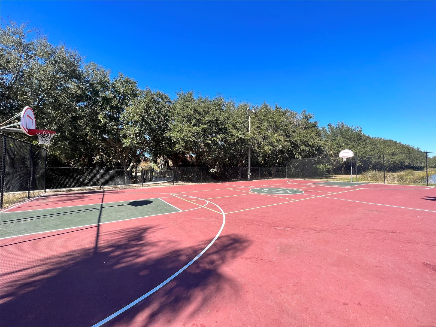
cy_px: 164
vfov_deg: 89.9
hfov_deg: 106.2
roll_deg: +0.8
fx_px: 164
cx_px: 218
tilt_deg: +1.7
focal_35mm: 13
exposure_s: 1/612
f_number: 1.8
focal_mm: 1.57
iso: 32
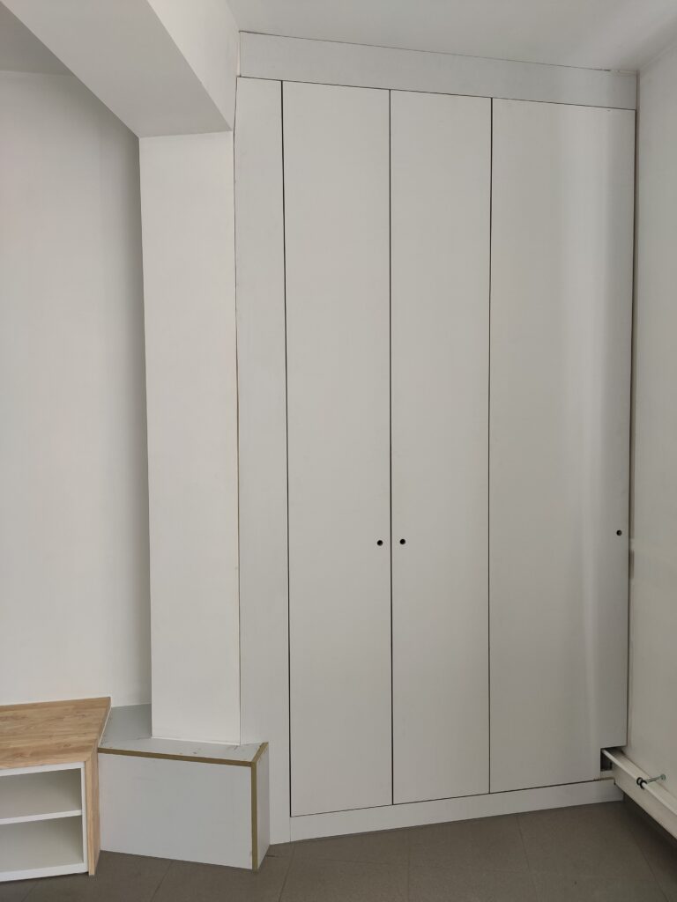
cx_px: 338
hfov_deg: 53.1
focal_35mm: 26
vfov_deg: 67.3
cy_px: 451
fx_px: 678
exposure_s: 1/100
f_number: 1.75
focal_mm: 4.77
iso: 224
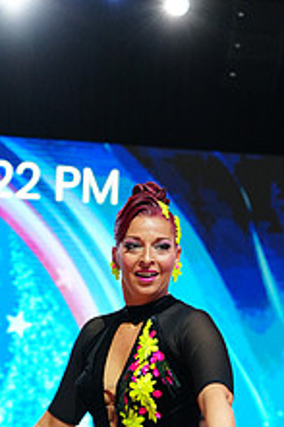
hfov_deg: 7.4
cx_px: 42
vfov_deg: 11.0
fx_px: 2181
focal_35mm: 184
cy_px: 527
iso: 2500
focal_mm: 70
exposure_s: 1/320
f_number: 4
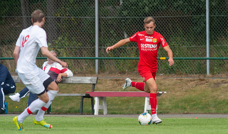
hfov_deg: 3.4
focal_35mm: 620
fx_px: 3787
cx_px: 157
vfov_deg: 2.0
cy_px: 77
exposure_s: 1/1250
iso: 450
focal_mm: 420
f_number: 4
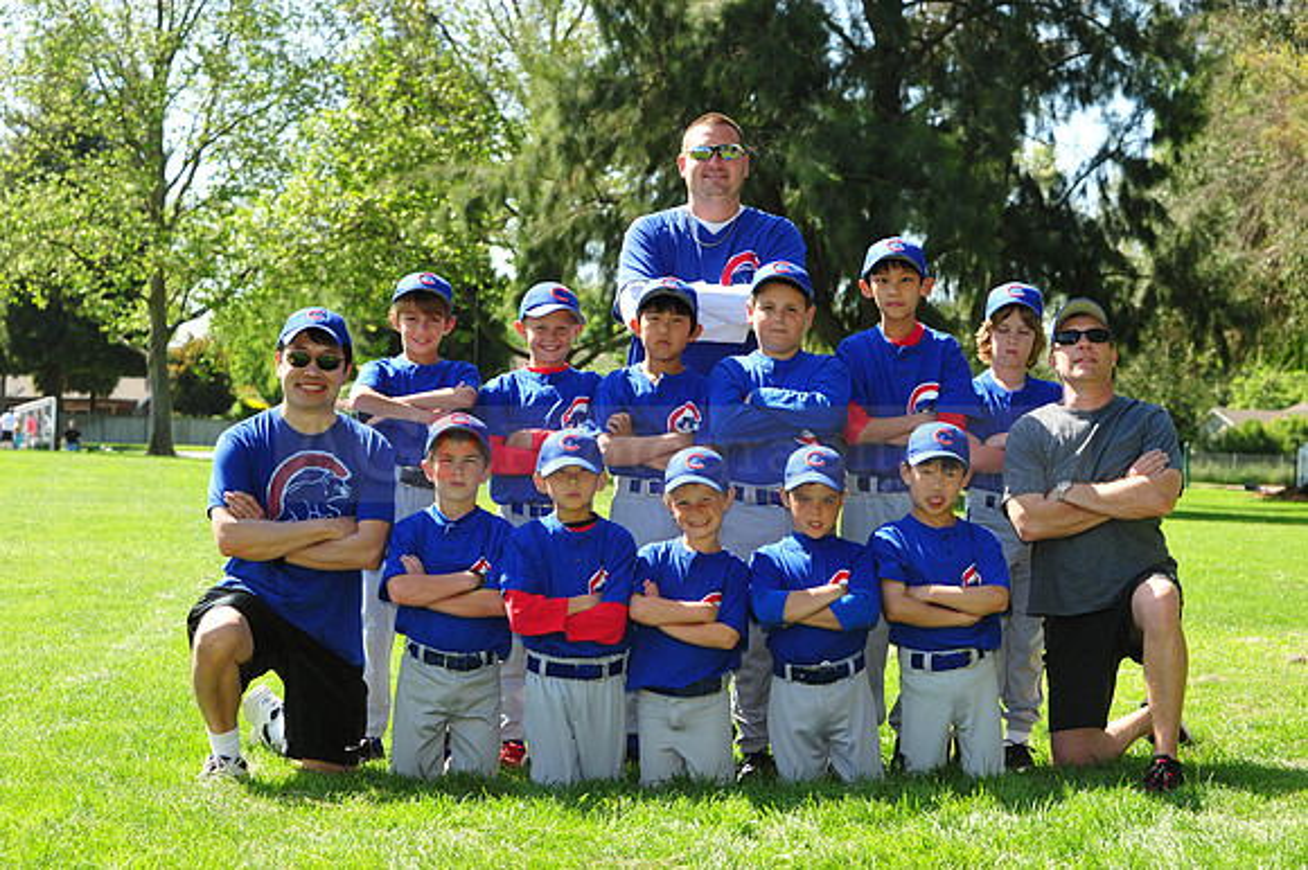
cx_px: 654
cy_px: 435
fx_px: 2905
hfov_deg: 25.4
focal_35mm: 80
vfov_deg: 17.0
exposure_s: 1/200
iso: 200
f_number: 7.1
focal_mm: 80
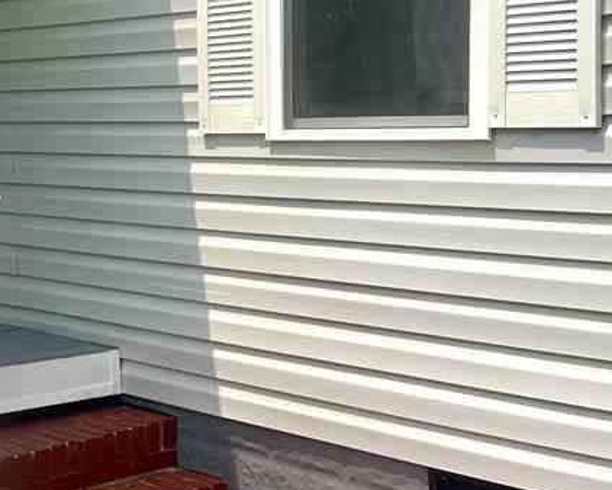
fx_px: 1287
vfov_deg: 21.4
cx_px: 91
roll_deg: +1.3
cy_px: 138
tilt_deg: -0.7
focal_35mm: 71
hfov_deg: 26.1
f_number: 1.78
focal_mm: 6.86
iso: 80
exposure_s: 1/6623
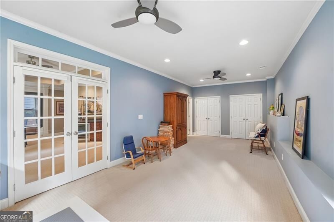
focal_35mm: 14
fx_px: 130
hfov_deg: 104.3
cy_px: 111
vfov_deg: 81.1
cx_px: 167
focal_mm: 14
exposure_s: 1/4
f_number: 8
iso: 320
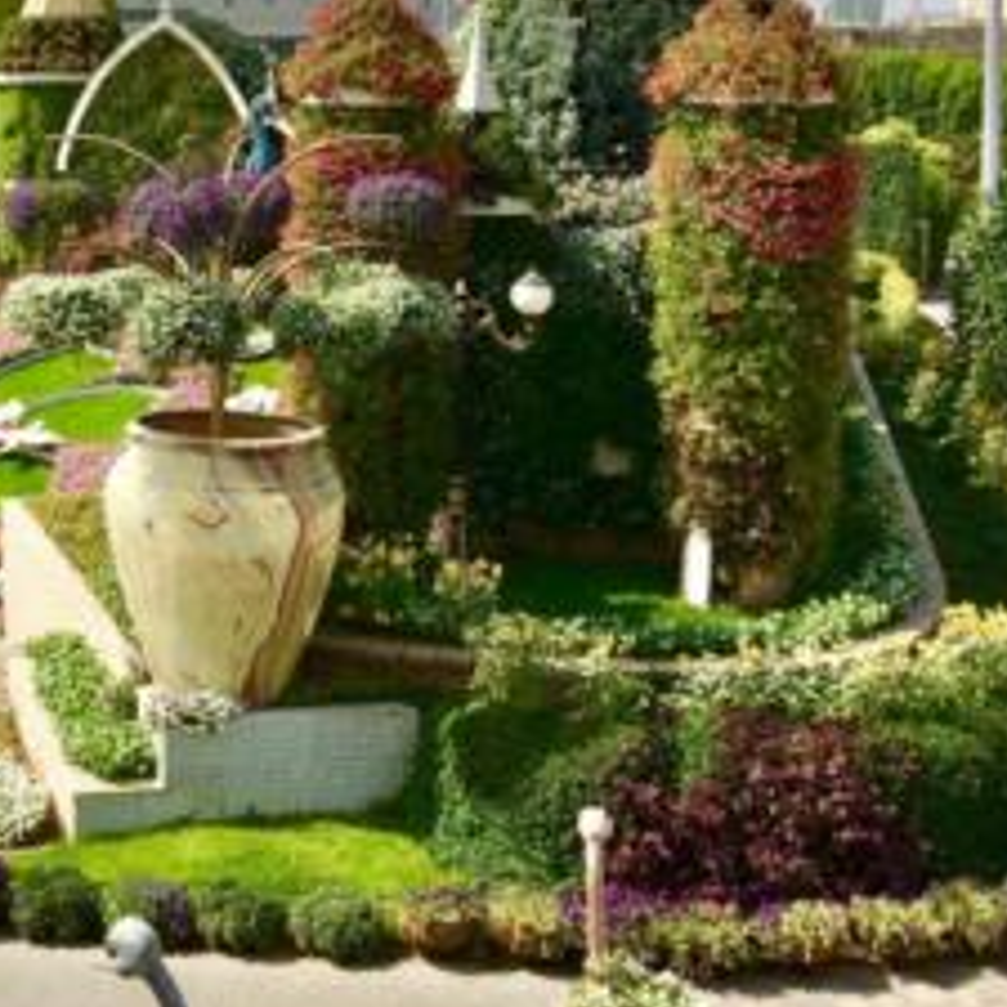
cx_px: 161
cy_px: 257
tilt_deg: -5.1
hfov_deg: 29.2
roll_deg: -0.6
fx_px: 1876
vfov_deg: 29.6
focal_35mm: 57
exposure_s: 1/1748
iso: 25
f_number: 2.2
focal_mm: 4.15
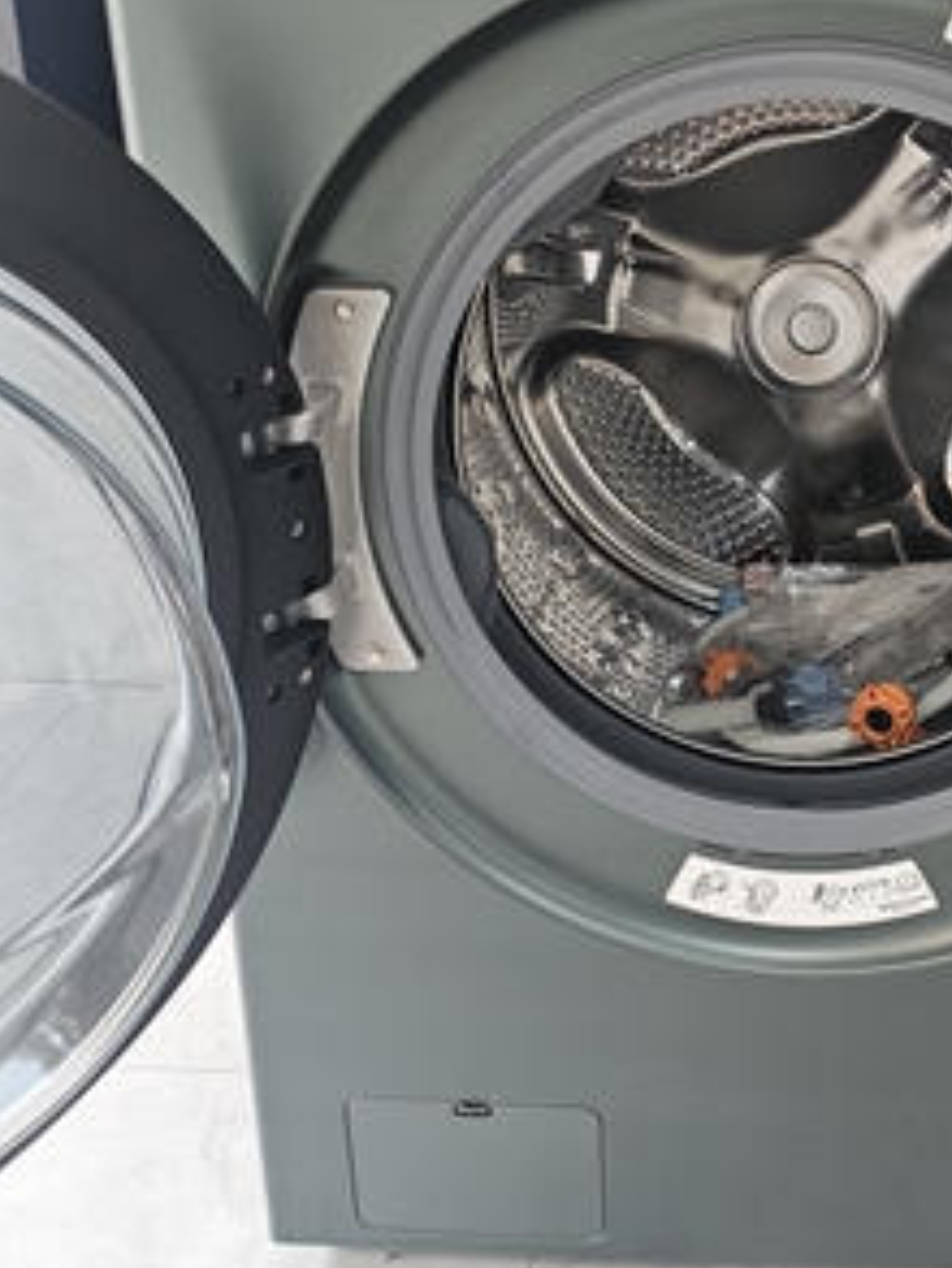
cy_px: 461
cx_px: 783
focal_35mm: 45
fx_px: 1649
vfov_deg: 41.7
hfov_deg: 31.3
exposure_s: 1/120
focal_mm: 6.3
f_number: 1.7
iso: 200
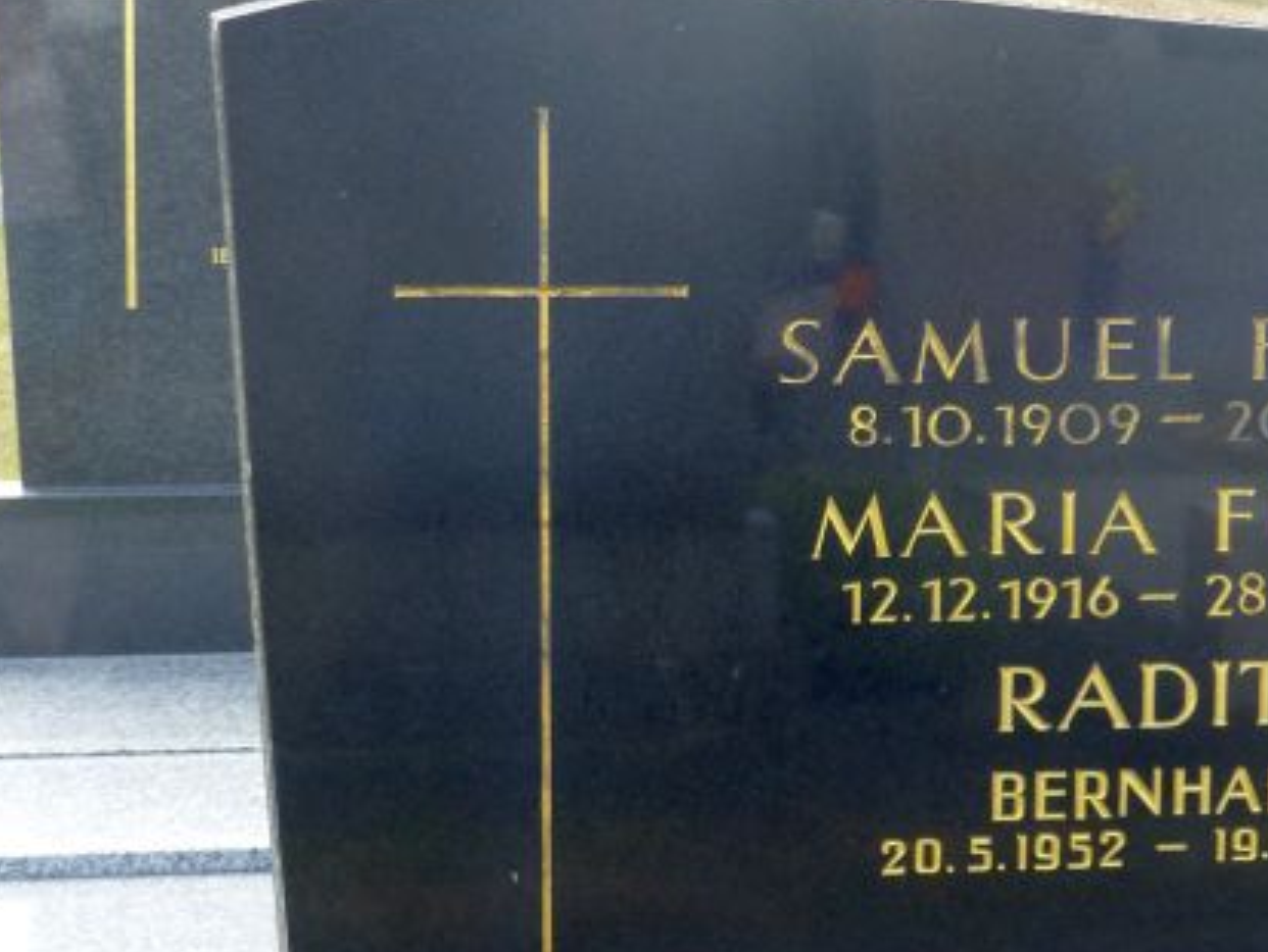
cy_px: 606
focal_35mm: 112
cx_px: 1057
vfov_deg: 13.2
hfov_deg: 17.4
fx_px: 4105
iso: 100
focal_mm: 10.3
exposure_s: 1/80
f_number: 4.7
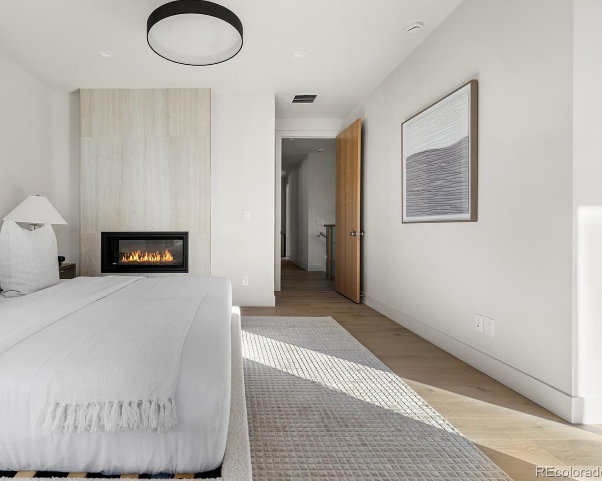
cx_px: 231
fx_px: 338
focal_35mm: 19
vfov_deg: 70.8
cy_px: 228
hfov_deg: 82.0
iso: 200
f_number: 8
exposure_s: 1/320
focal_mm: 16
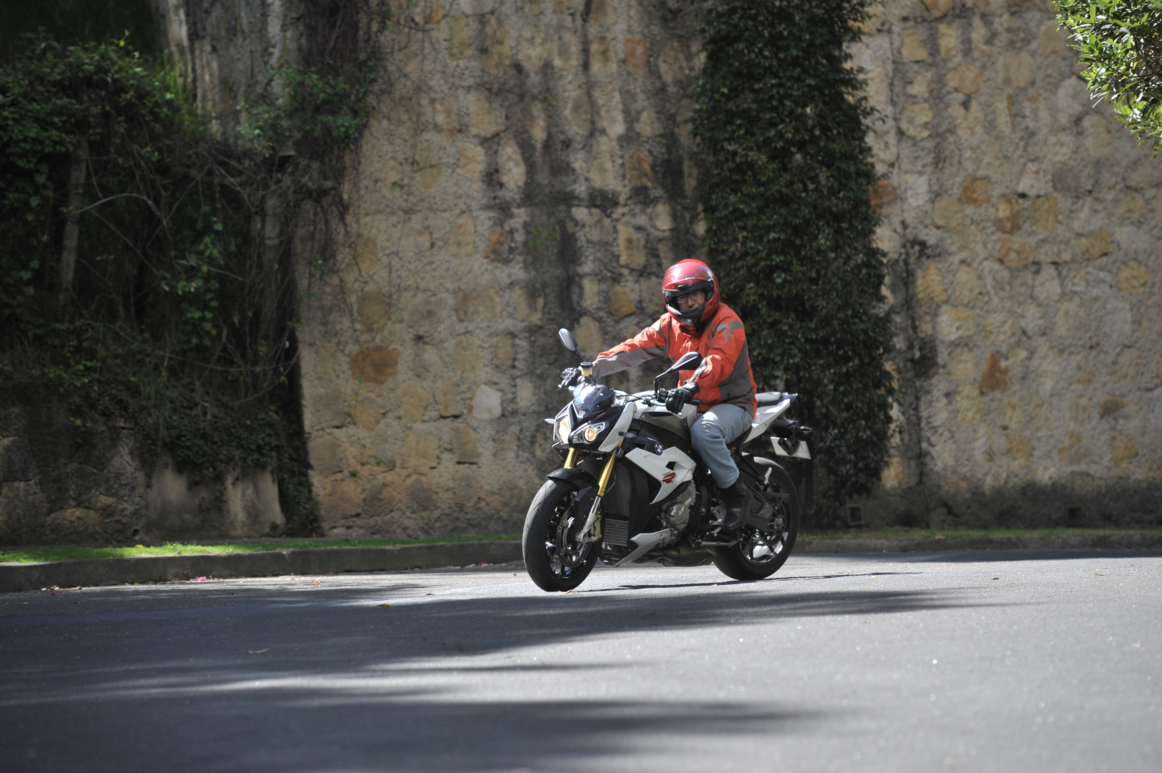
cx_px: 581
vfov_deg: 9.8
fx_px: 4516
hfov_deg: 14.7
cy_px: 386
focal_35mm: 140
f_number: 4.5
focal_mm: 140
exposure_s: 1/500
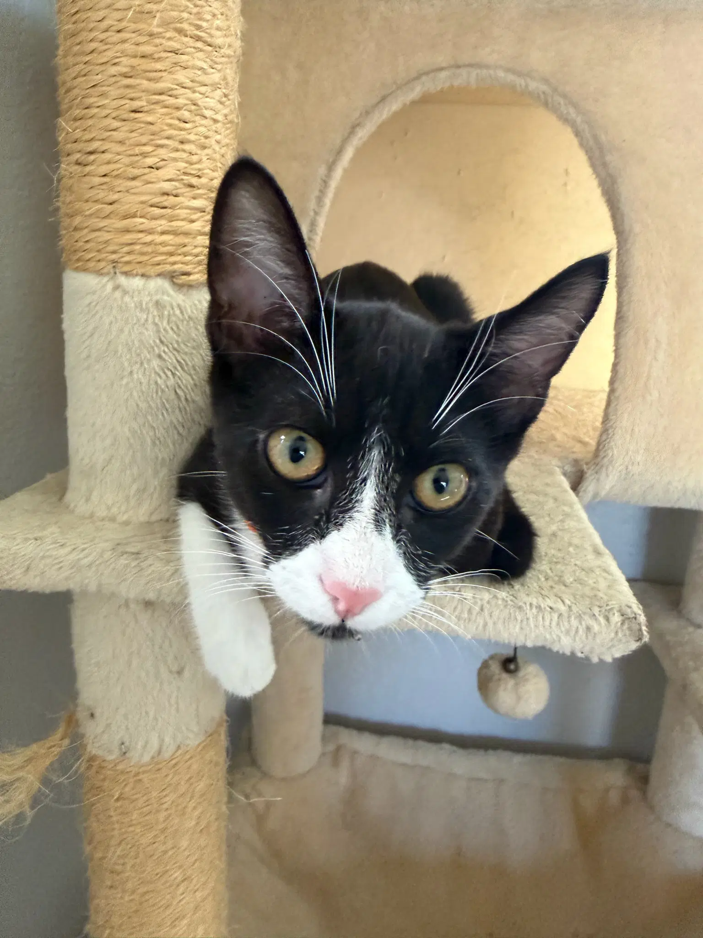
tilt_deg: -13.4
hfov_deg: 56.8
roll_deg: -2.9
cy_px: 469
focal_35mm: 24
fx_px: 650
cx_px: 352
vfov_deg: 71.6
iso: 640
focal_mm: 2.22
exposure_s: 1/60
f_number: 2.2
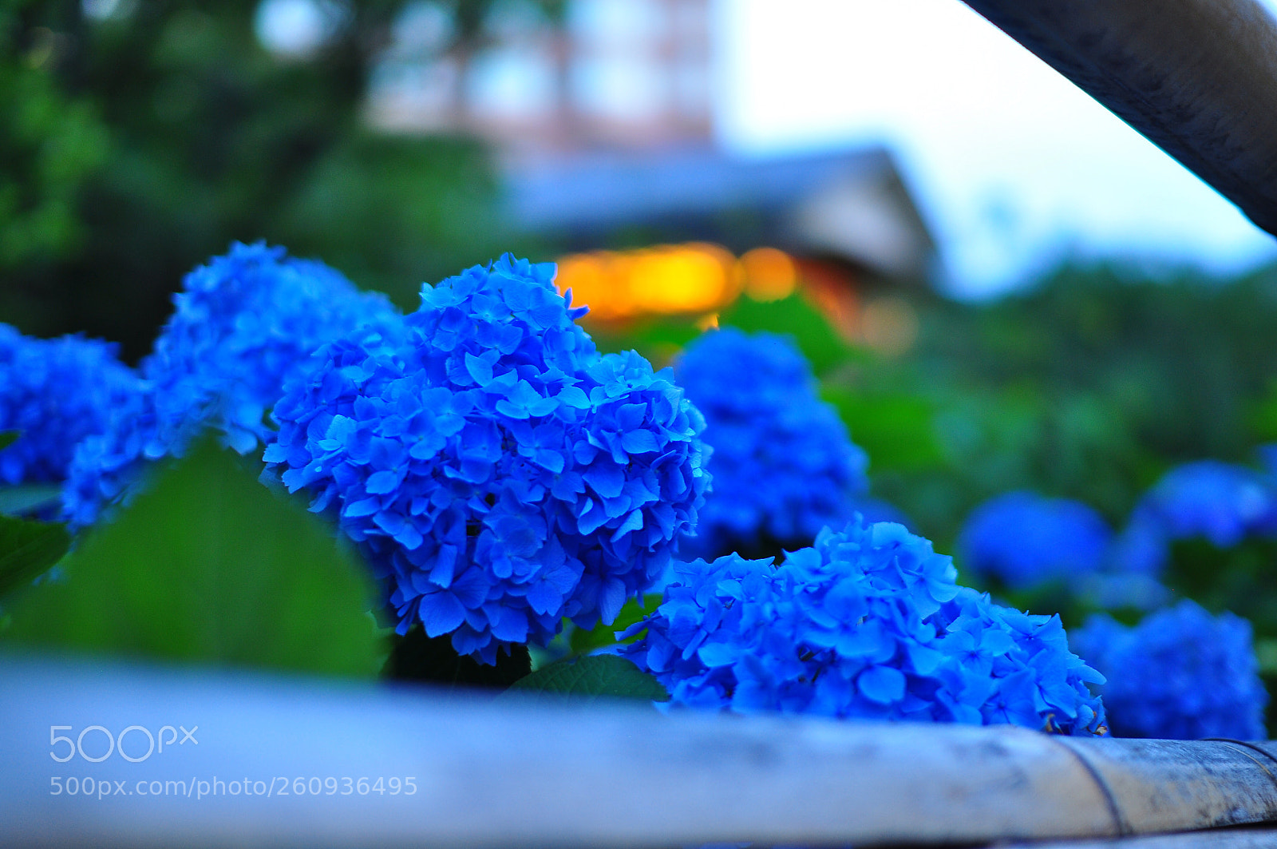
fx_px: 1594
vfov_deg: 29.8
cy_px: 424
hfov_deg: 43.6
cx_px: 638
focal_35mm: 45
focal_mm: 30
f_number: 1.4
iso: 200
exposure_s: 1/15
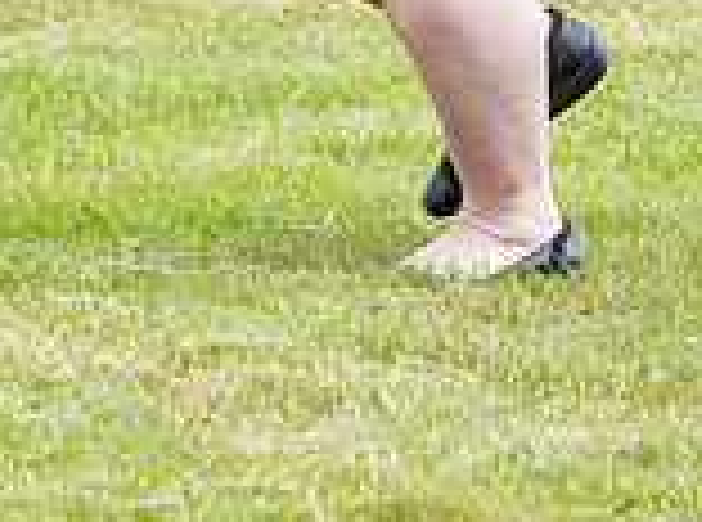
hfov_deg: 3.1
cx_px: 1000
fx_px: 12899
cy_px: -351
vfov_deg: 2.3
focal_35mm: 638
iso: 400
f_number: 4
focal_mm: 127
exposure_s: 1/640
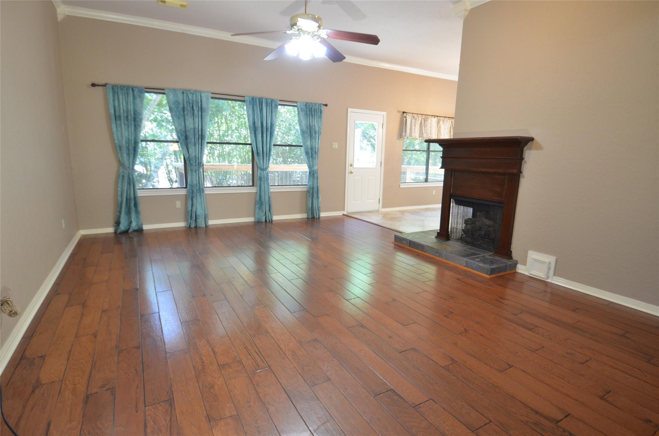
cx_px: 330
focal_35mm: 18
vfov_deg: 67.1
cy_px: 218
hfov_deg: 90.1
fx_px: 329
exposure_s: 1/30
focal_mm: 12
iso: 800
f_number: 3.8
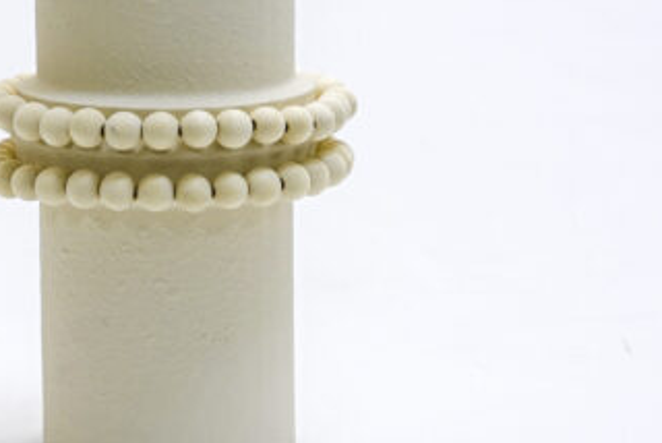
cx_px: 184
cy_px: 116
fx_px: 2816
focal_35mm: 153
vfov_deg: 9.0
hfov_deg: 13.4
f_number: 9
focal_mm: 70
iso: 3200
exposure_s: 1/125
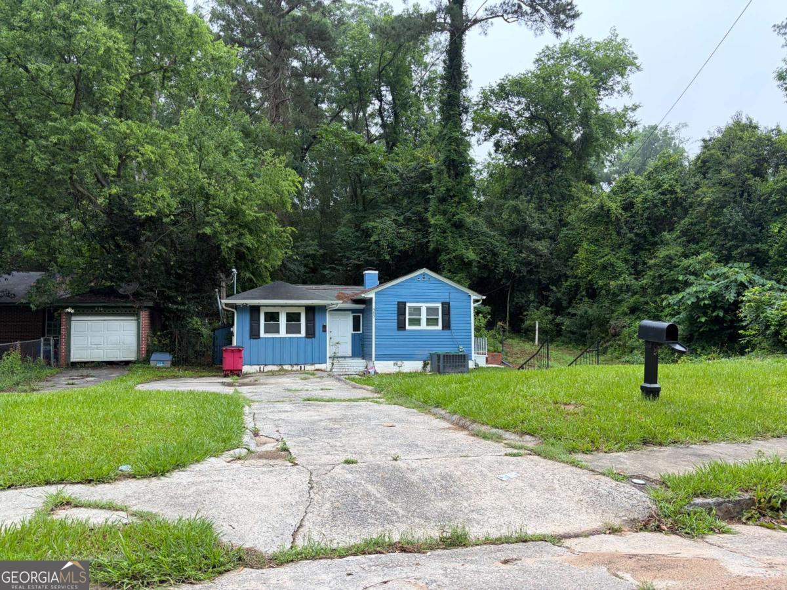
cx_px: 394
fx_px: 591
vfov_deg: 53.1
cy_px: 295
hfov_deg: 67.3
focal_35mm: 26
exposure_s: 1/121
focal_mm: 5.96
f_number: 1.6
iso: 50
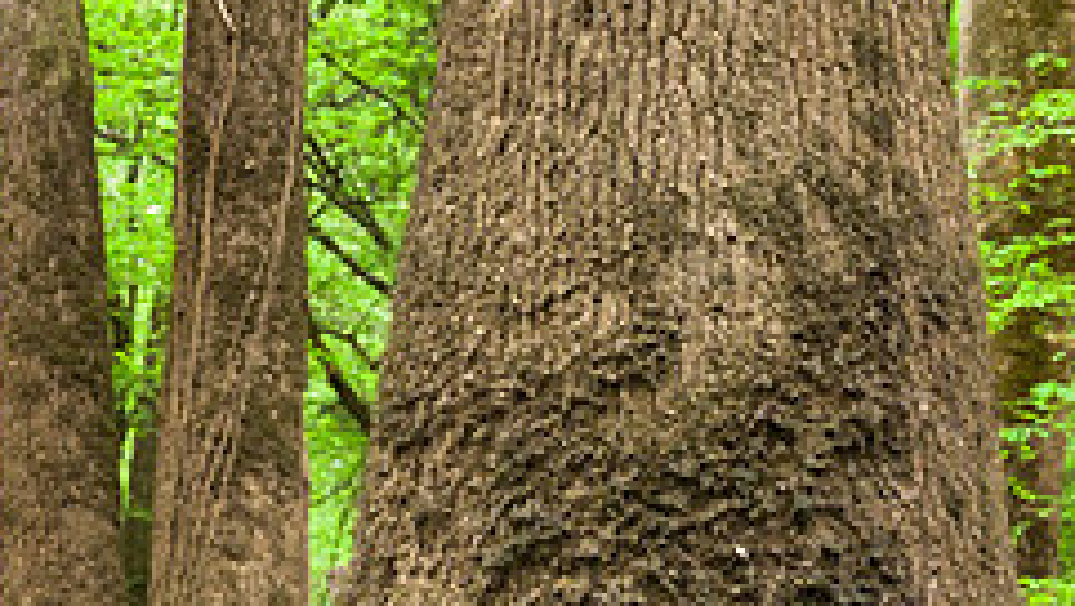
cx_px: 758
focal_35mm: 239
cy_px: 642
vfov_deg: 5.1
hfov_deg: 9.0
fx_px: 6818
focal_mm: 50
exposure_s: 1/160
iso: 1600
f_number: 9
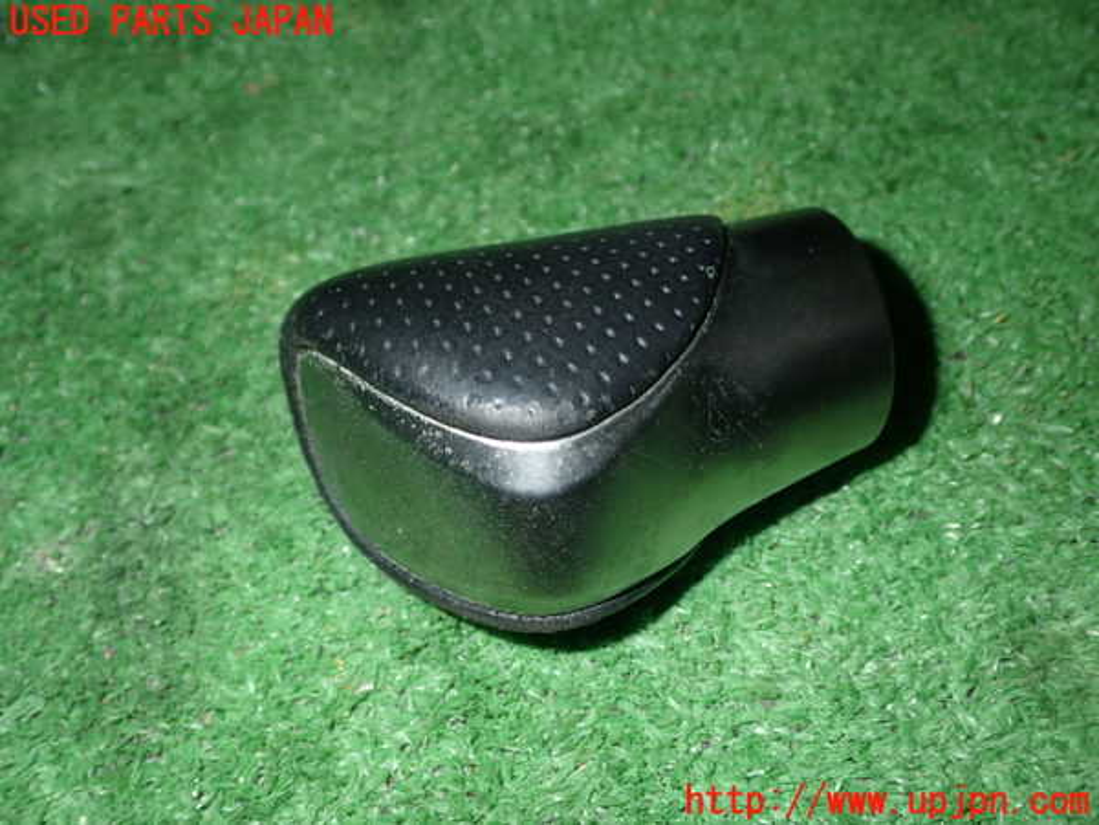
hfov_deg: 51.4
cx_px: 550
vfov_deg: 39.7
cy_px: 412
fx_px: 1143
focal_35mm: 36
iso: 200
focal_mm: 6.37
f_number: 7.1
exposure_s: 1/40
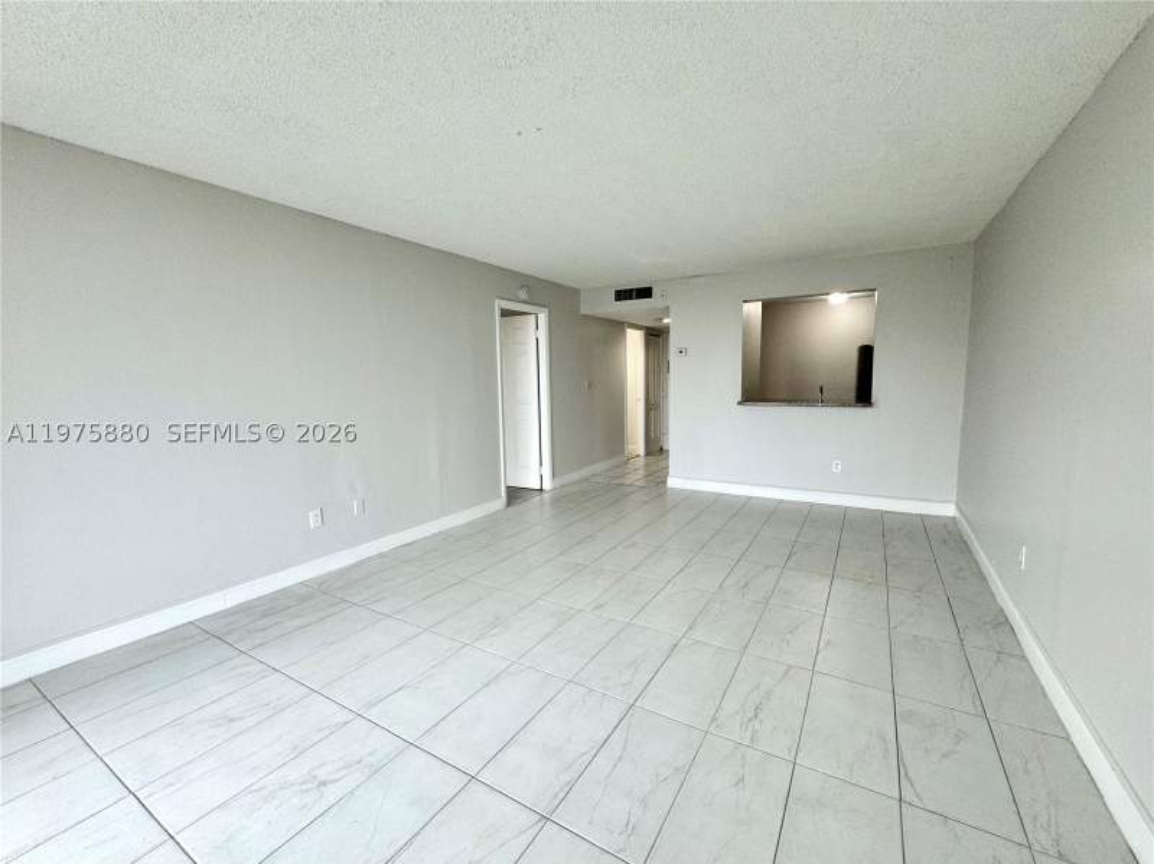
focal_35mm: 14
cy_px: 432
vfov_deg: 85.6
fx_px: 466
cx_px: 577
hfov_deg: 102.1
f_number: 2.2
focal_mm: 2.22
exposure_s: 1/120
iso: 125
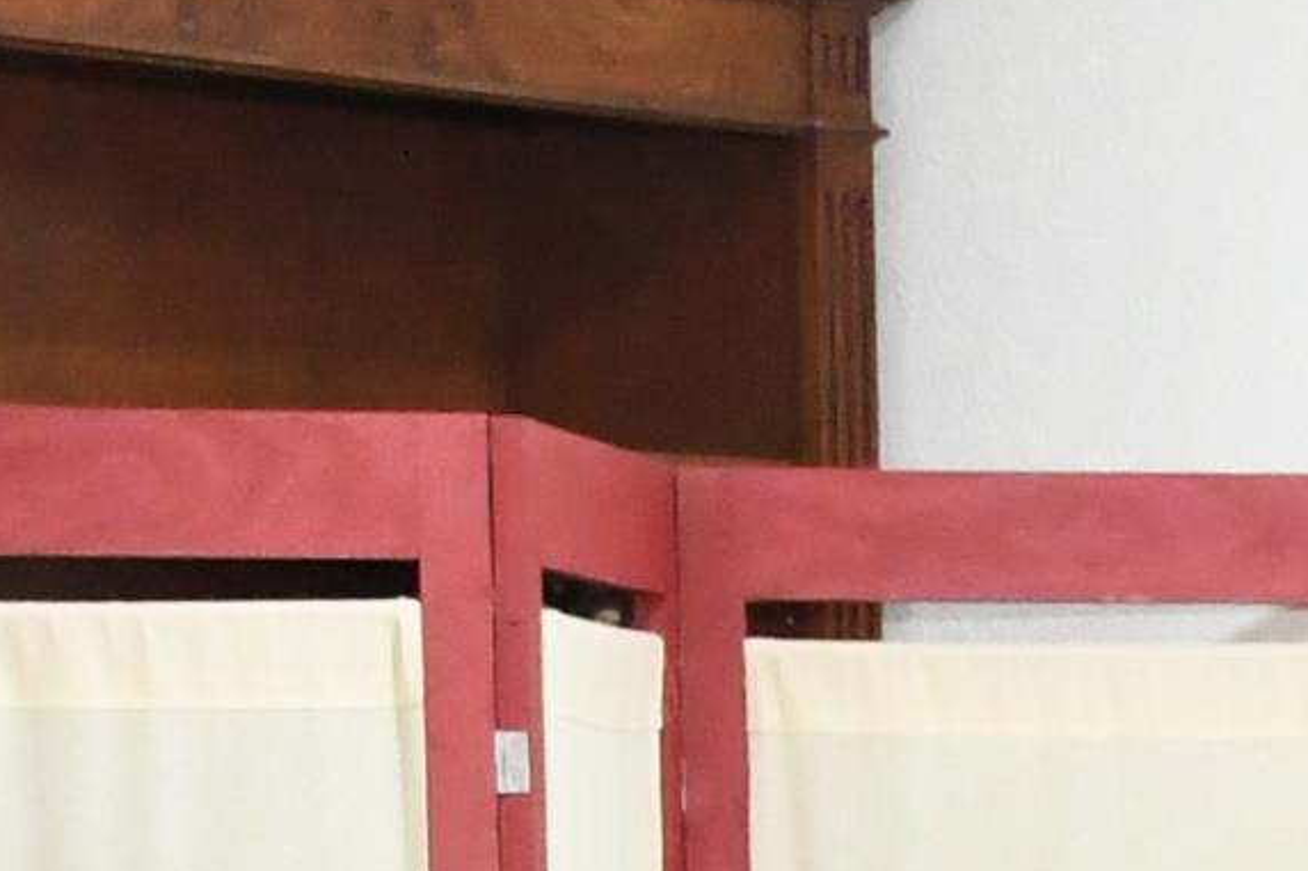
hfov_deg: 8.3
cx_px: 2241
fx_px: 8753
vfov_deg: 5.4
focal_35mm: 241
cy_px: 2309
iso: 4000
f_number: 4
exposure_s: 1/125
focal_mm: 22
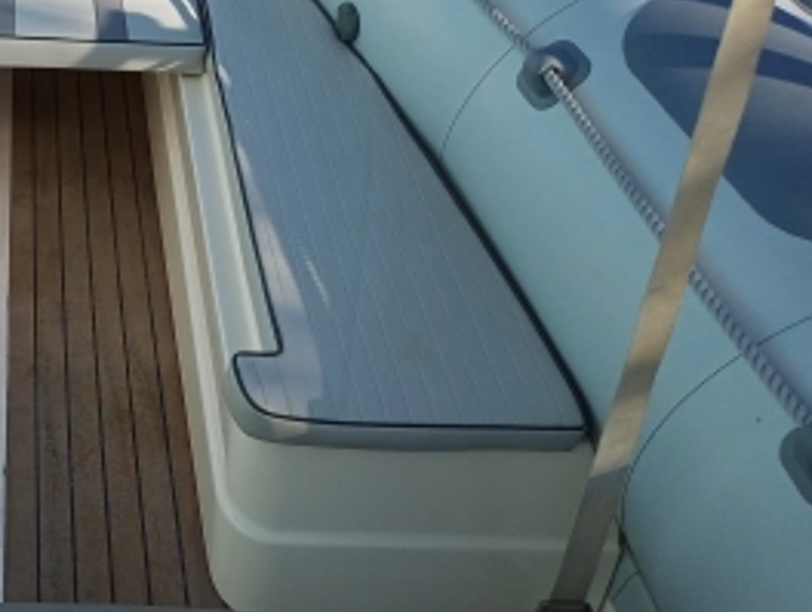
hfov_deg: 33.7
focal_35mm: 52
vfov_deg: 27.8
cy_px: 158
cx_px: 9
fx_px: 1222
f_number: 1.8
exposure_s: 1/1353
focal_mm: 4.65
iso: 50
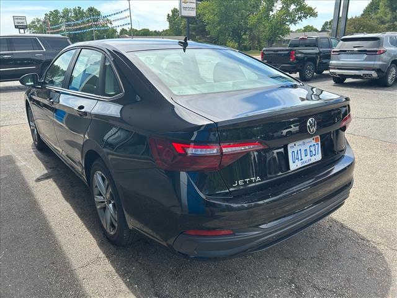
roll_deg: +1.1
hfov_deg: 67.3
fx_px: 298
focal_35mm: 26
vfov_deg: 53.1
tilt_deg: -18.1
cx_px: 198
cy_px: 149
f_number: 1.5
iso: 50
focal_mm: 5.7
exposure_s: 1/1135
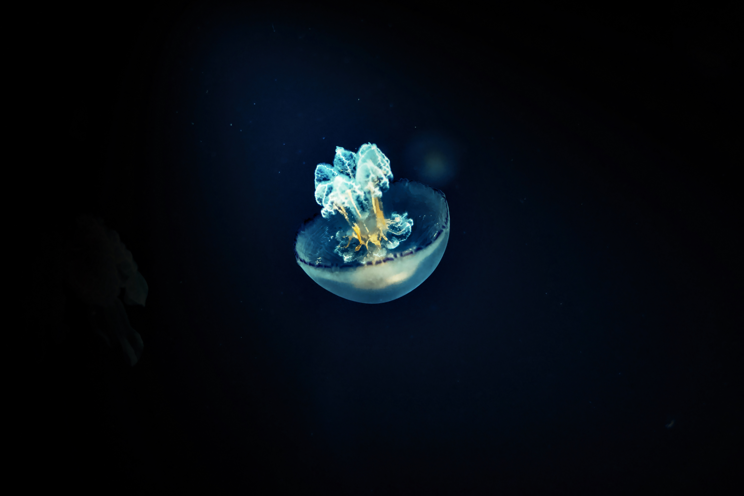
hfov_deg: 27.0
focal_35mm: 75
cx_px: 372
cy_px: 248
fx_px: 1550
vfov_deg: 18.2
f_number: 2.2
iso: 6400
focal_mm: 50
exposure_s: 1/1250
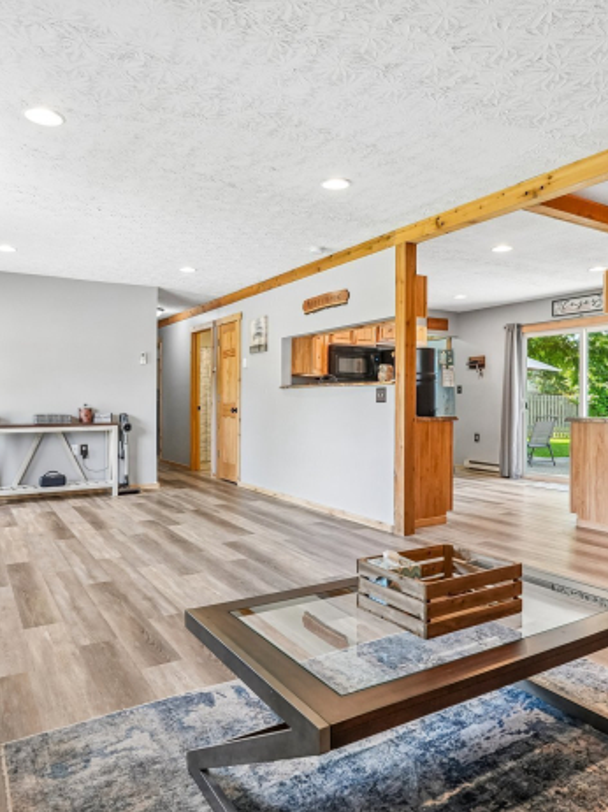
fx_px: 586
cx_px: 299
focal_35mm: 25
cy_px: 401
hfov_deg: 54.8
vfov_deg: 69.4
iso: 1000
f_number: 8
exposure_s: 1/30
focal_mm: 16
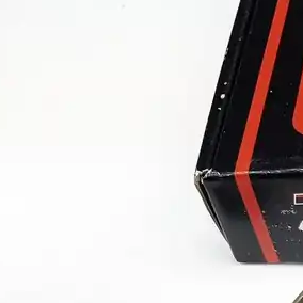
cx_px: 507
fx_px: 802
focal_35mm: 81
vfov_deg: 20.1
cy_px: 358
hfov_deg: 18.0
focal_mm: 4.2
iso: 40
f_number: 1.7
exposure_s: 1/234
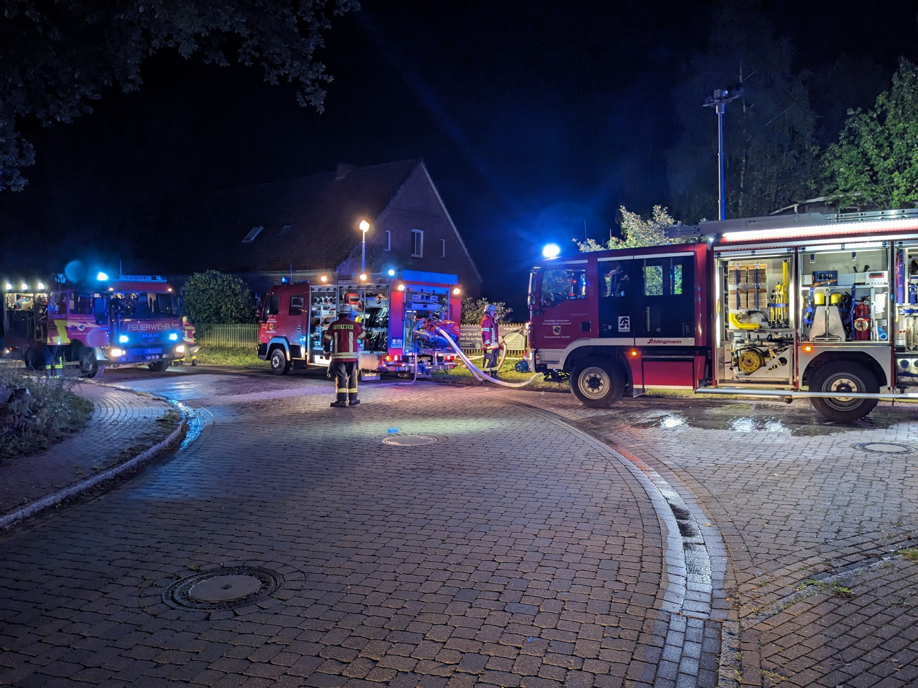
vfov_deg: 51.4
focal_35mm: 27
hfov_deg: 65.3
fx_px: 716
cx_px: 459
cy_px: 344
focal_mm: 4.38
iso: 152
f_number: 1.73
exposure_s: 1/25
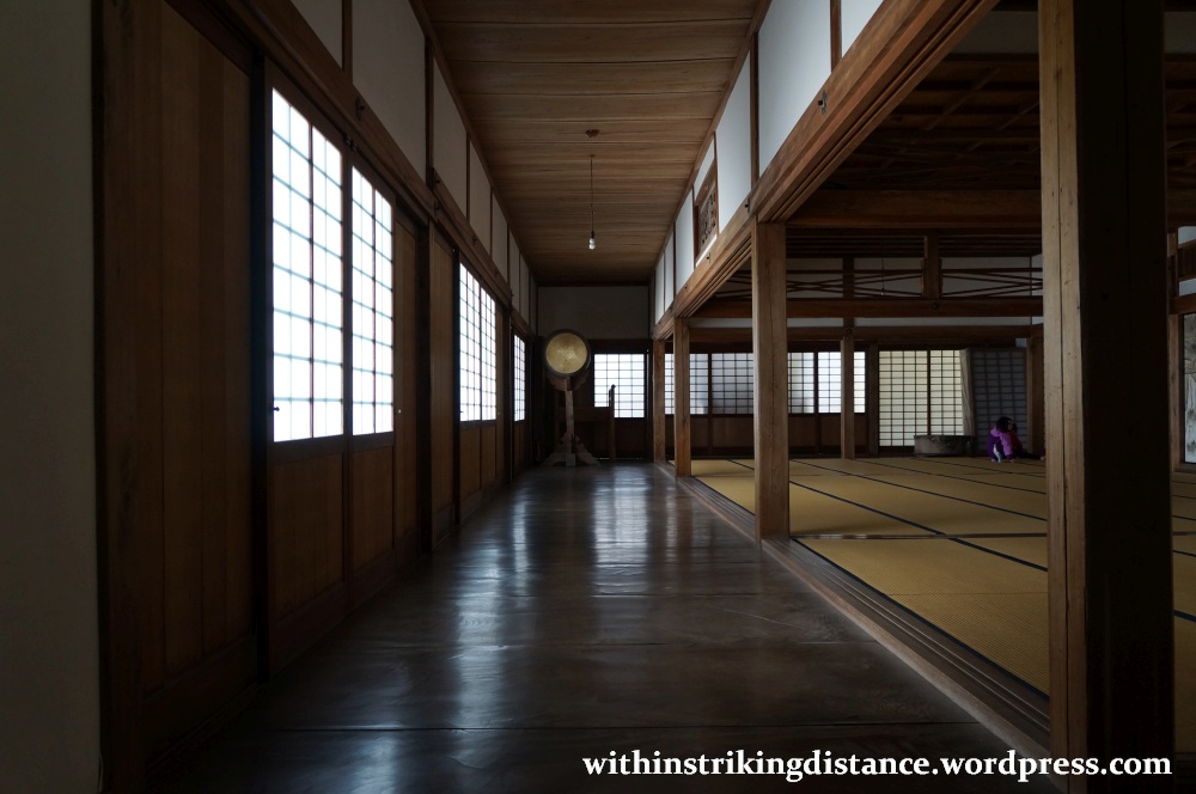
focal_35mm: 30
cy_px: 397
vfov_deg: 43.5
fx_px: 995
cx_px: 598
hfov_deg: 62.0
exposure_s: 1/60
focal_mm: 20
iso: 640
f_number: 4
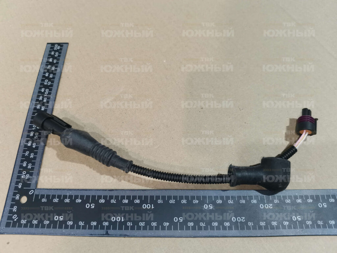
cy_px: 126
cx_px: 168
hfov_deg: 67.3
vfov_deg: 53.1
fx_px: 253
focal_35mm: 26
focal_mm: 4.66
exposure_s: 1/100
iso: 200
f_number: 1.4
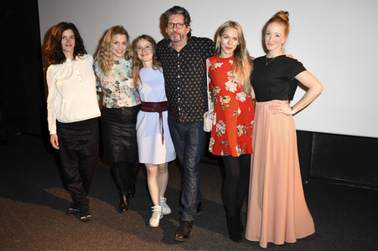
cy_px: 126
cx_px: 189
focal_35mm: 33
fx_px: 346
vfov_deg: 39.9
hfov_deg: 57.3
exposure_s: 1/100
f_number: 4.5
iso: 1600
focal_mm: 22
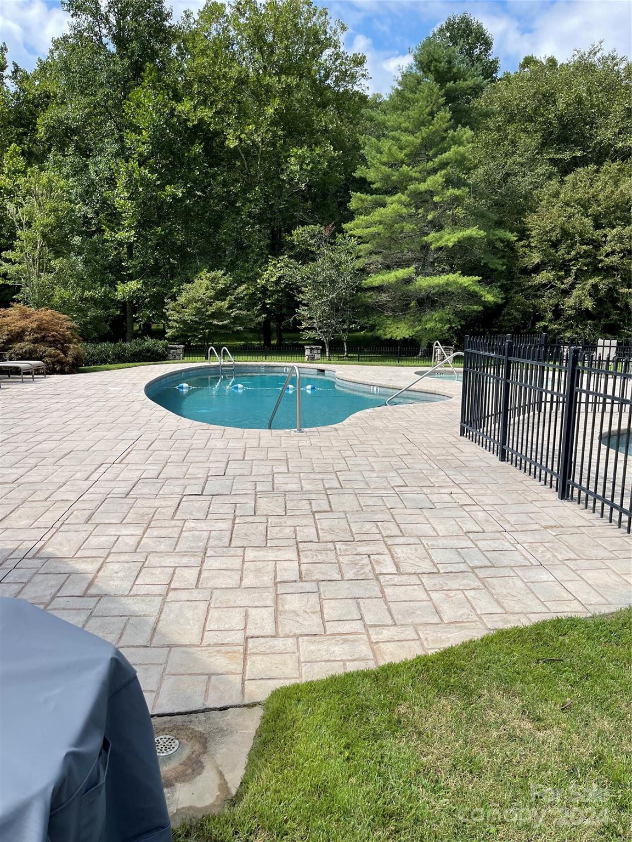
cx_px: 316
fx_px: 609
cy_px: 421
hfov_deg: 54.9
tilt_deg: -9.9
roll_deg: -0.7
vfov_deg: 69.4
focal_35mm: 25
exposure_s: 1/2545
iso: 32
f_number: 1.6
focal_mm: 5.1
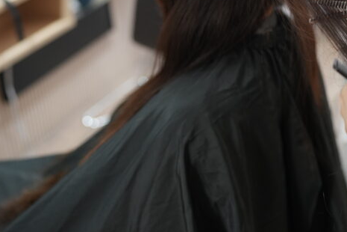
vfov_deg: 17.2
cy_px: -13
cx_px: 282
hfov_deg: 25.8
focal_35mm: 77
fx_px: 742
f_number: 2
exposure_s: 1/250
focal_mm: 35
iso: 800
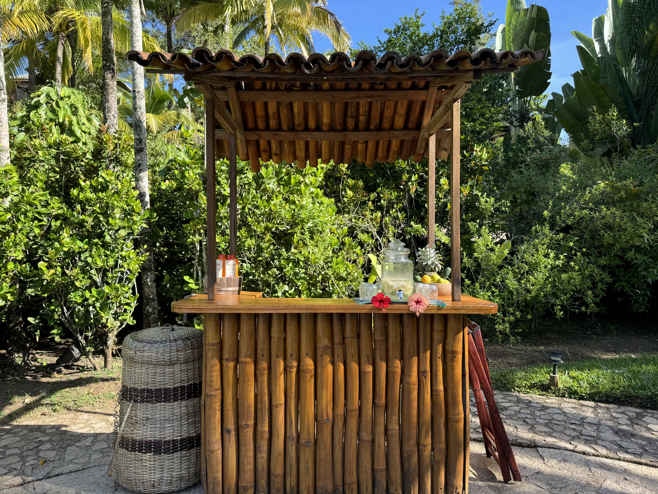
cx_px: 329
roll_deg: +0.5
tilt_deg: -0.1
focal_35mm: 24
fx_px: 456
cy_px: 247
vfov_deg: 56.8
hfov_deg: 71.6
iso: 80
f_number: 1.78
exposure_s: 1/645
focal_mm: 6.76
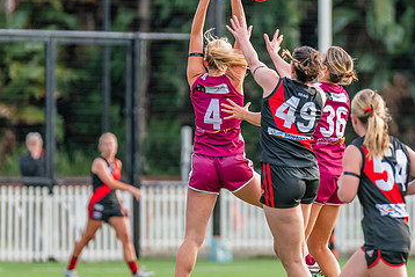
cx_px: 274
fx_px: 6458
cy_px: 113
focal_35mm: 560
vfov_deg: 2.5
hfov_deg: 3.7
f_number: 4.5
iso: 800
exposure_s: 1/1000
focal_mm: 310
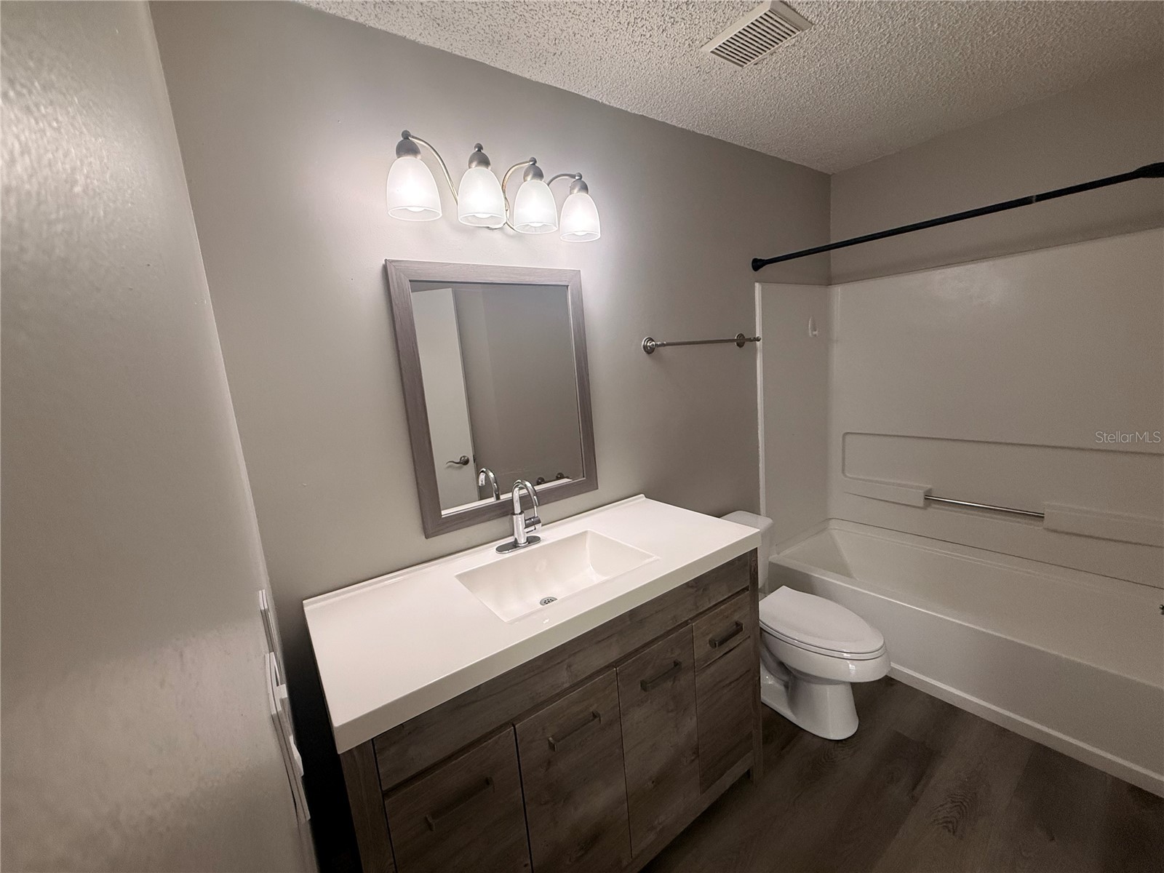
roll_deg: +4.9
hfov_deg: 102.1
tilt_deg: -8.5
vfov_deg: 85.7
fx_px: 471
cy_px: 436
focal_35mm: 14
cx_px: 582
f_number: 2.2
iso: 250
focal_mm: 2.22
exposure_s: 1/120
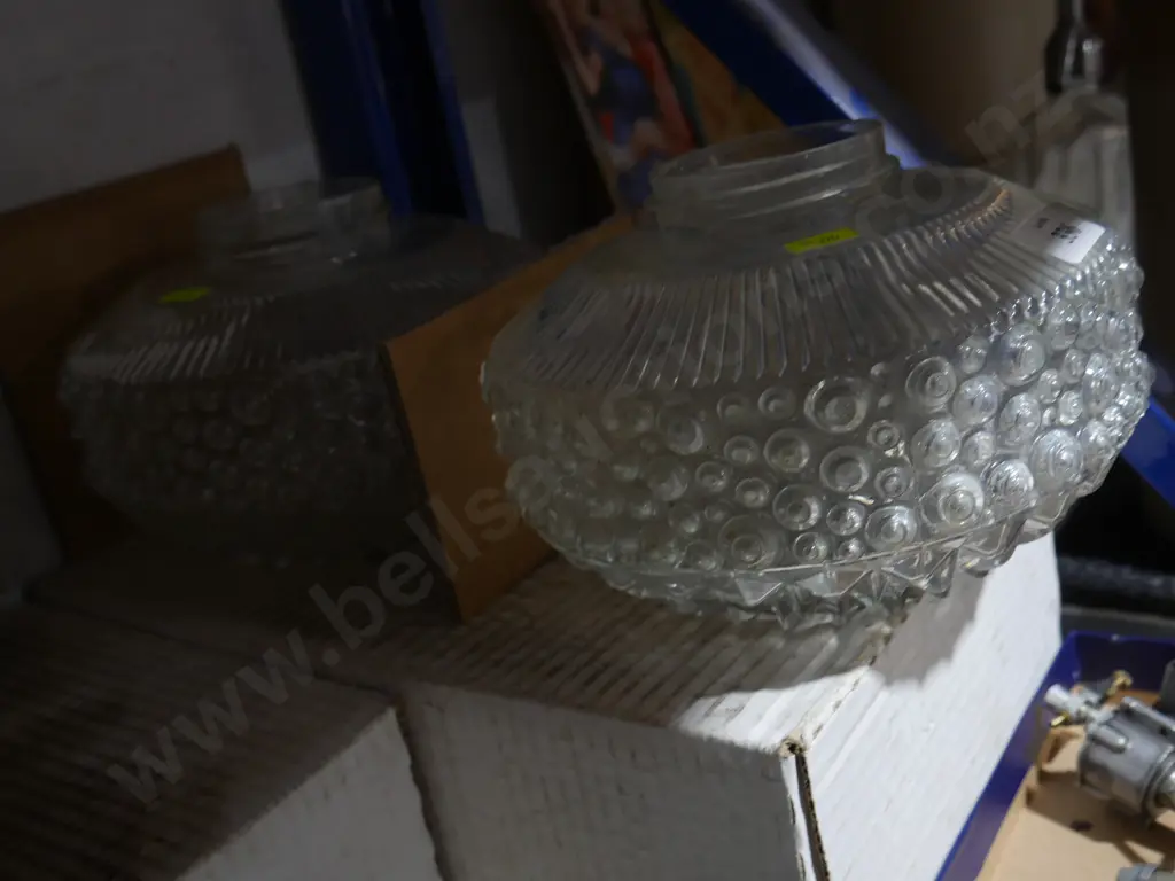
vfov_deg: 36.0
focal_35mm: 40
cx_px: 588
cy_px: 440
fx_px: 1358
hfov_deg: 46.8
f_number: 4.4
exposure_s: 1/60
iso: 640
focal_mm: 20
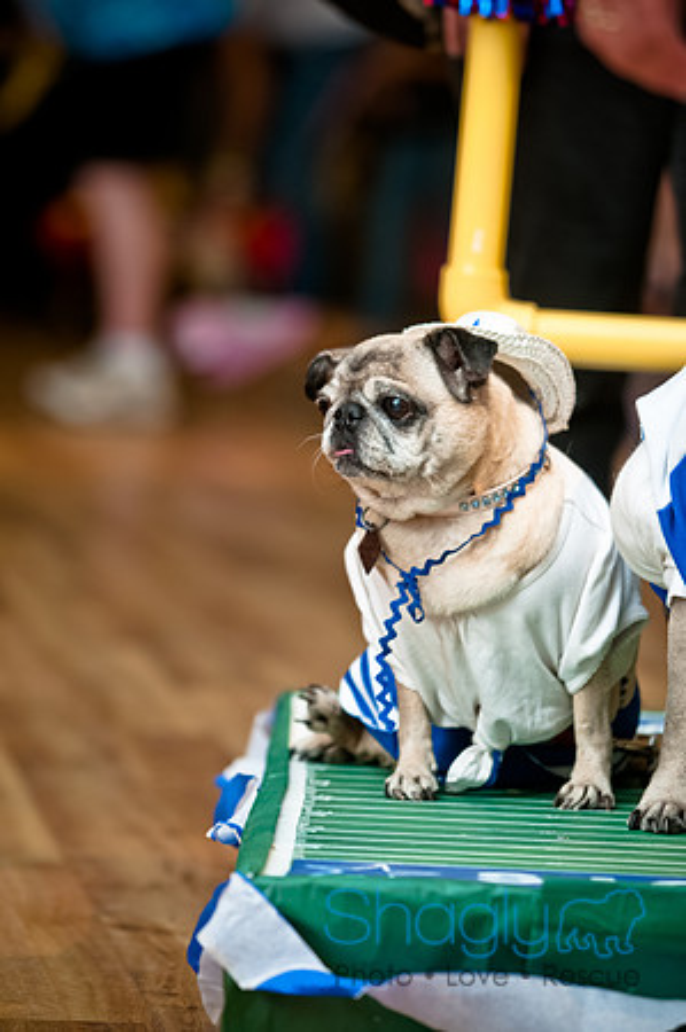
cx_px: 343
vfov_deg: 10.6
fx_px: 5586
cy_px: 516
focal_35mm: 195
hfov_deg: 7.0
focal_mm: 130
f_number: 2.8
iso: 200
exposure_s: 1/200
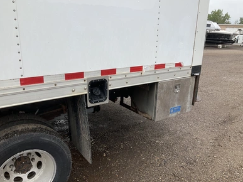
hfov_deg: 60.0
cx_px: 124
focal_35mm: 30
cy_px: 90
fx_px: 211
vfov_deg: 46.8
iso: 25
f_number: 1.8
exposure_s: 1/804
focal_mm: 3
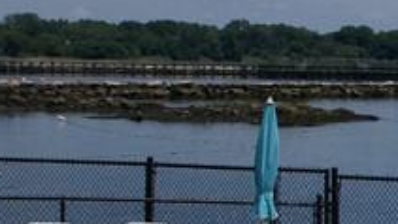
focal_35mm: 194
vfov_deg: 6.3
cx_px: 818
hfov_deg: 10.2
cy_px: 156
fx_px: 2049
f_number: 10
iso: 100
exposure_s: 1/400
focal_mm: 24
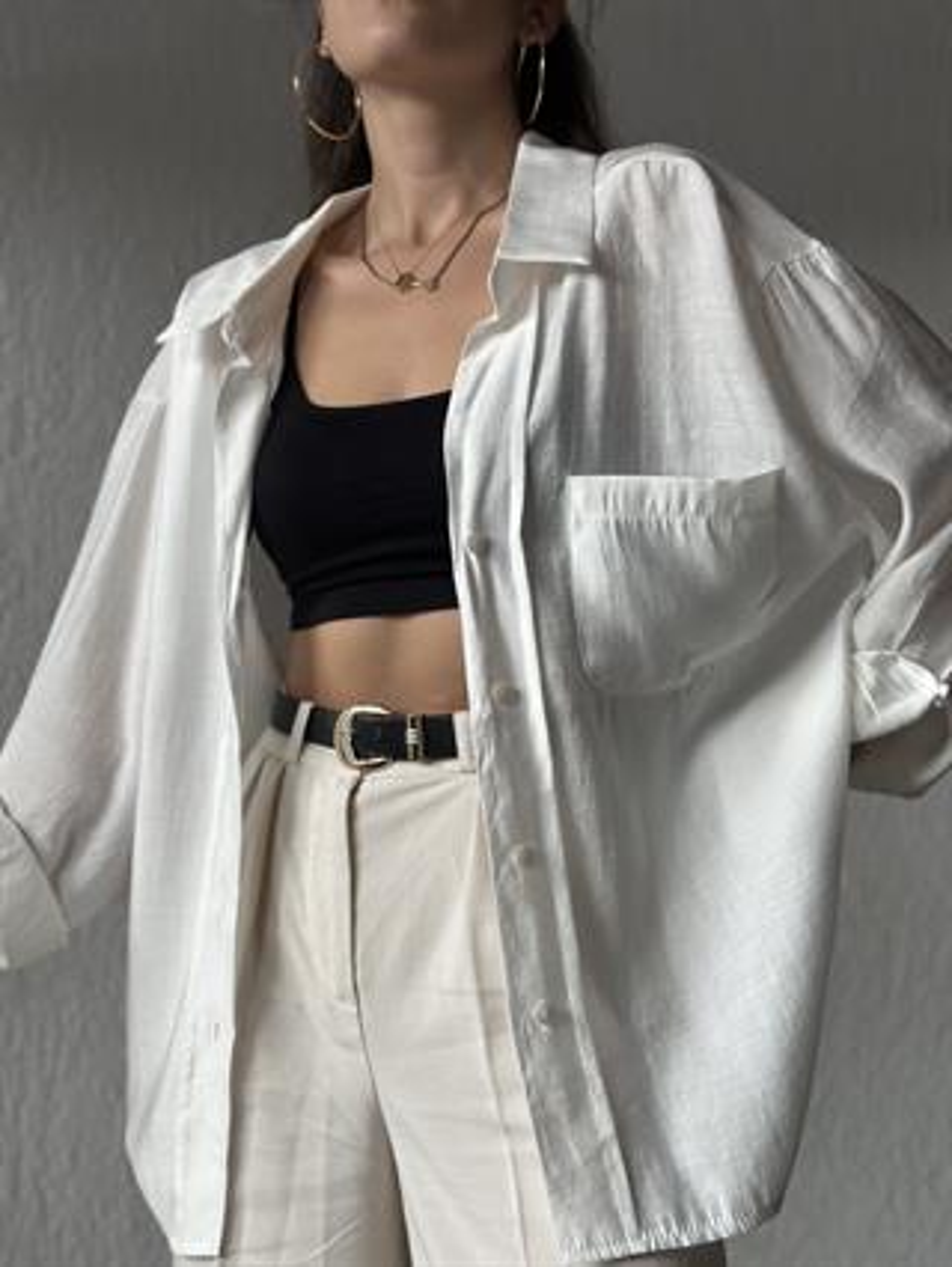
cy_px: 634
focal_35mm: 48
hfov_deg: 30.3
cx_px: 476
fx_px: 1758
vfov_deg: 39.6
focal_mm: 6.86
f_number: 1.78
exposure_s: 1/167
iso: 64
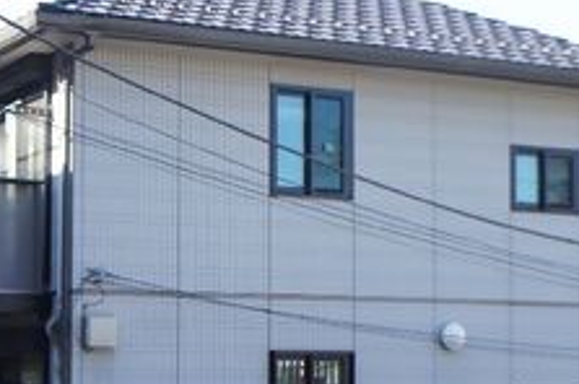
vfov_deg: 14.5
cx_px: 244
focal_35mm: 94
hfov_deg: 21.7
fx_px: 1510
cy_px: 282
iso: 200
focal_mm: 28
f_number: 5.6
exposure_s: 1/125
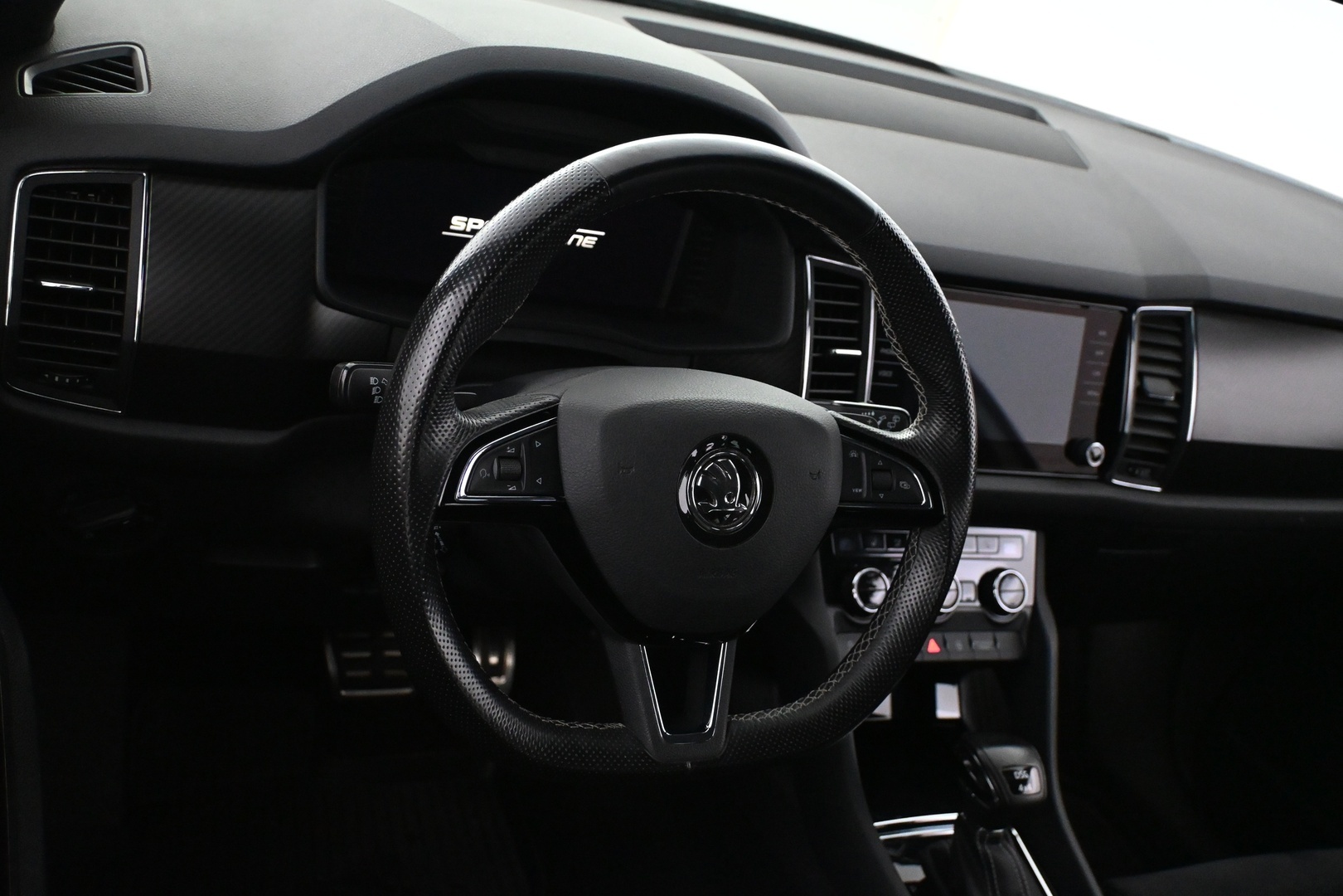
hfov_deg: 49.6
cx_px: 672
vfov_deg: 34.2
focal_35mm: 39
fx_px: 1455
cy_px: 448
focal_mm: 26
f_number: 4.5
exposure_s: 1/60
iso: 5600
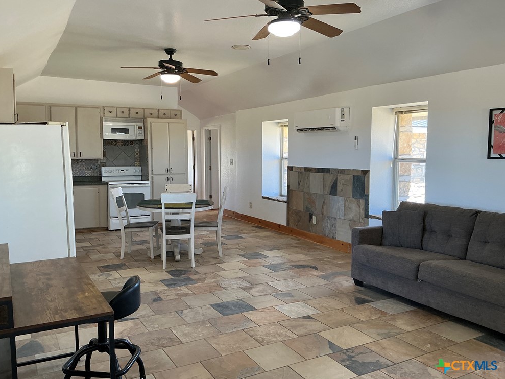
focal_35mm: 29
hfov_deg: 61.6
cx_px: 248
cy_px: 188
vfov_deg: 48.2
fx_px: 423
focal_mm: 3
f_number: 1.8
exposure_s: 1/60
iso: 50
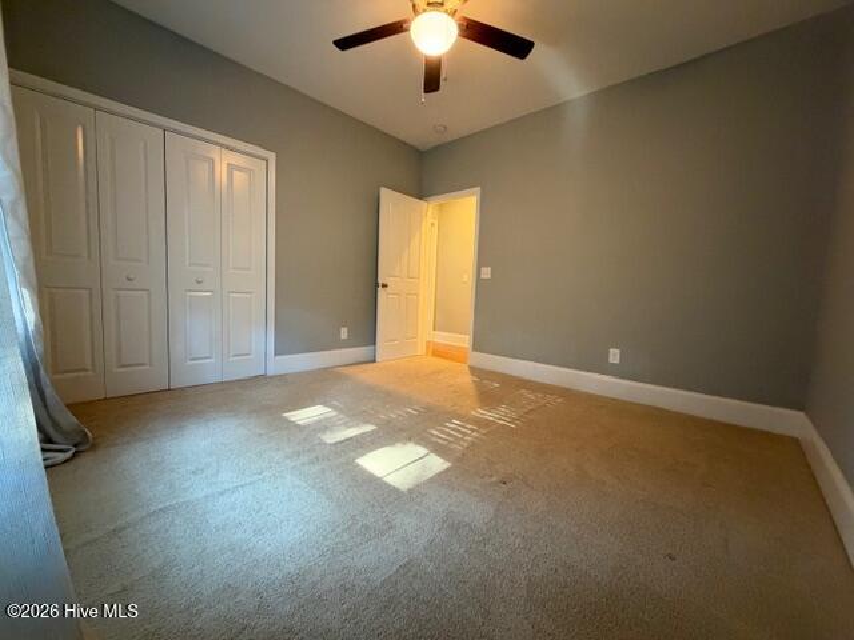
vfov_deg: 85.7
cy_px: 320
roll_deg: -1.8
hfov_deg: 102.1
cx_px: 427
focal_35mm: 14
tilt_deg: -4.9
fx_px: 345
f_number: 2.2
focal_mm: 2.22
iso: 1000
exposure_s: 1/60
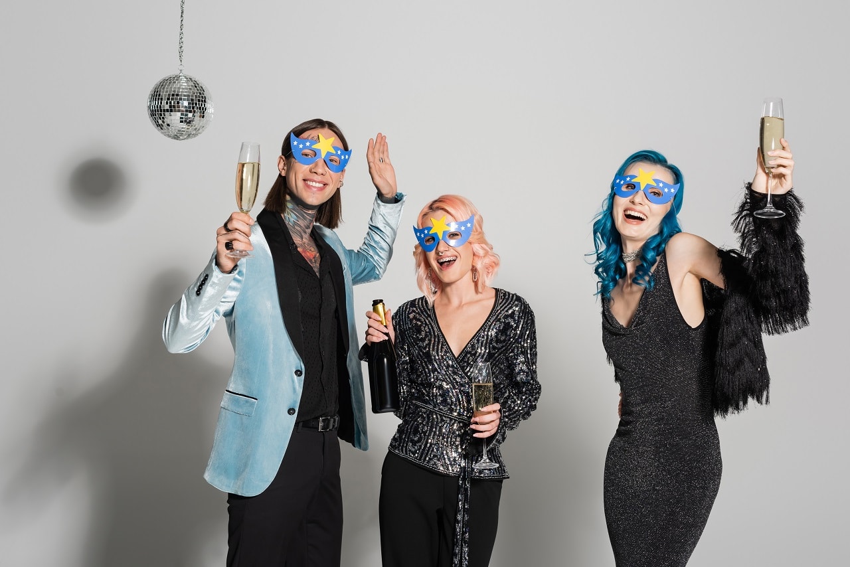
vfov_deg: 27.0
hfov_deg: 39.6
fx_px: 1181
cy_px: 284
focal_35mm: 50
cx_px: 425
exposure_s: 1/160
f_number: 6.3
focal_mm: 50
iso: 100
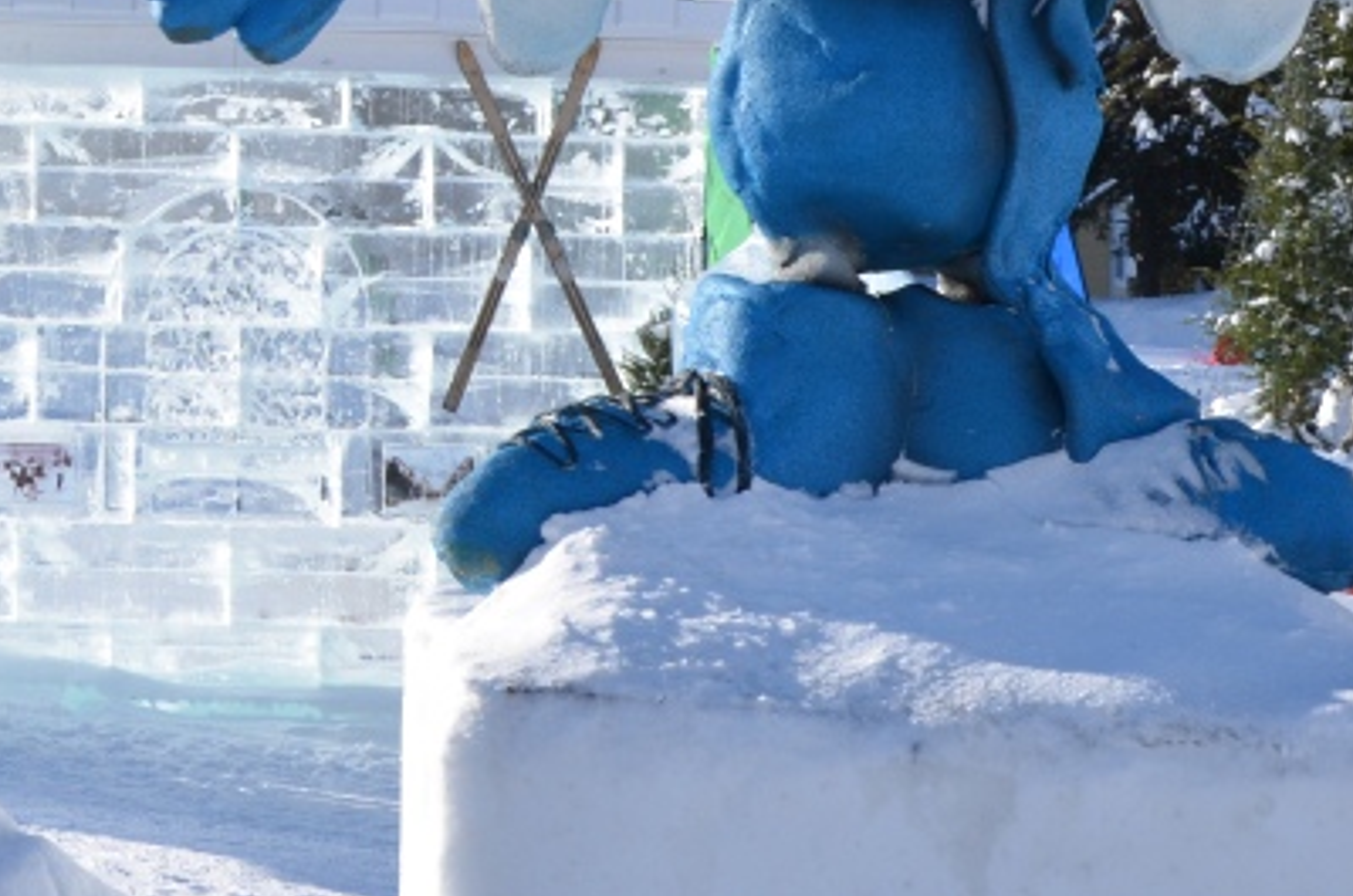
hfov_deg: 16.3
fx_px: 4614
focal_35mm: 123
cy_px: 85
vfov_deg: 11.0
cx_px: -27
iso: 125
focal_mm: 32
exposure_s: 1/160
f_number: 11
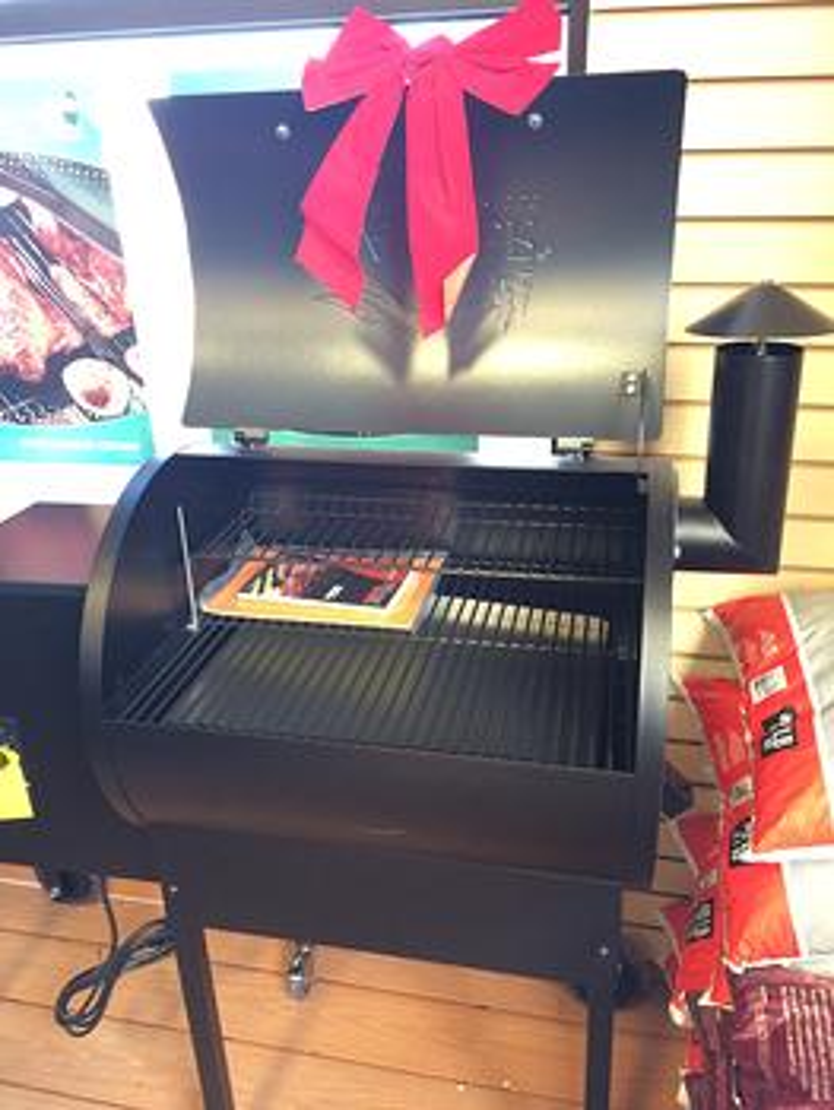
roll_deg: +2.7
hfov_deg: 48.3
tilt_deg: -24.6
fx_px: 930
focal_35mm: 29
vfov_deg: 61.6
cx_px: 417
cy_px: 555
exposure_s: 1/30
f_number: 2.2
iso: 100
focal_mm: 4.15
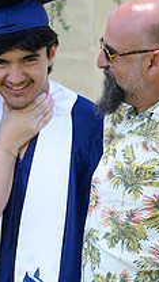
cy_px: 207
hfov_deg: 6.3
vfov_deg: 11.1
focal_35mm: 193
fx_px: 1447
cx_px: -1
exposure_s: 1/50
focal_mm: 85
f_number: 8
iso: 100
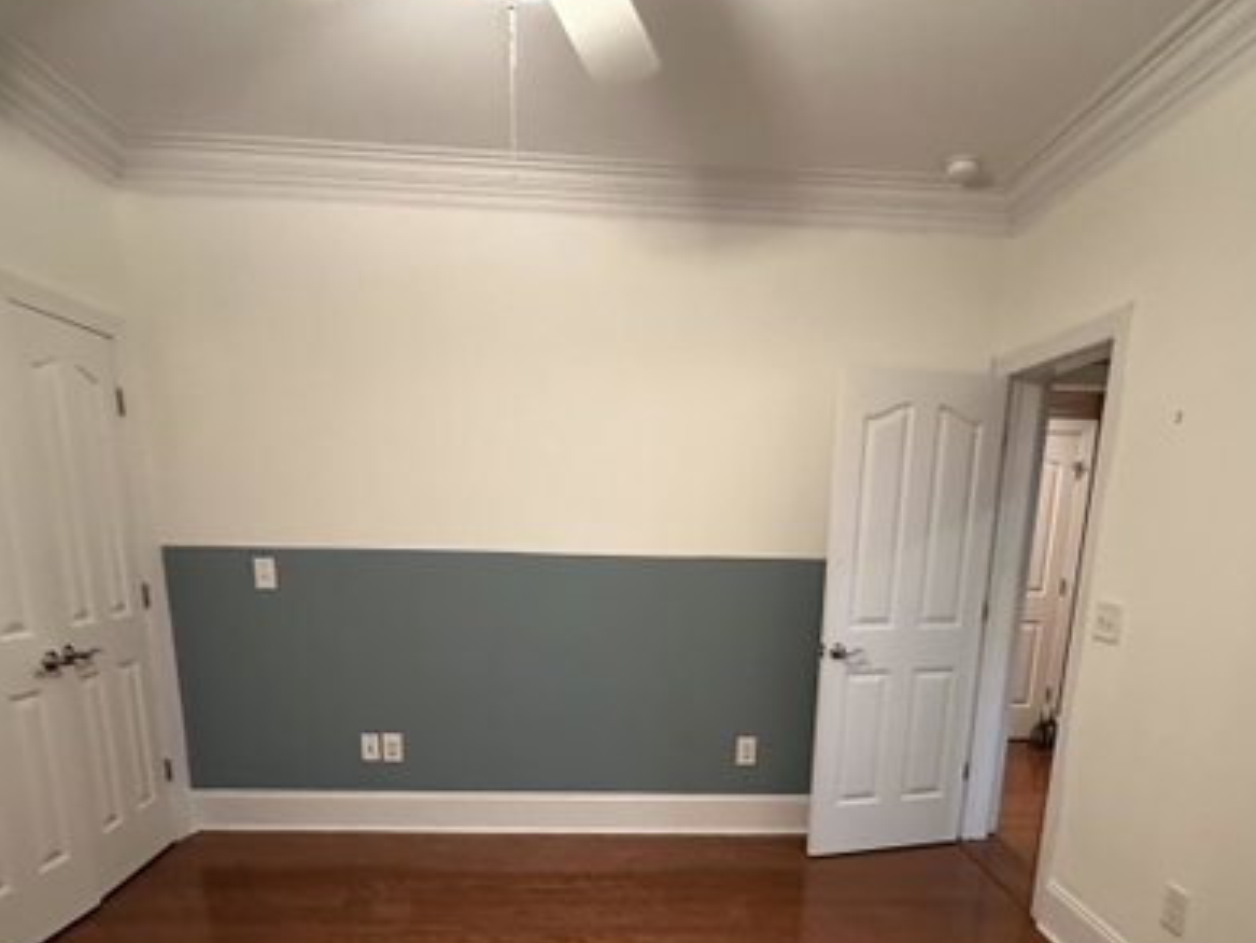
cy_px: 730
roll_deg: -1.9
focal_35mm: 23
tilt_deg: -14.3
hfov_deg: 73.8
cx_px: 667
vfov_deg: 55.5
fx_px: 835
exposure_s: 1/40
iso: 800
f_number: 2.2
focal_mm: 2.22
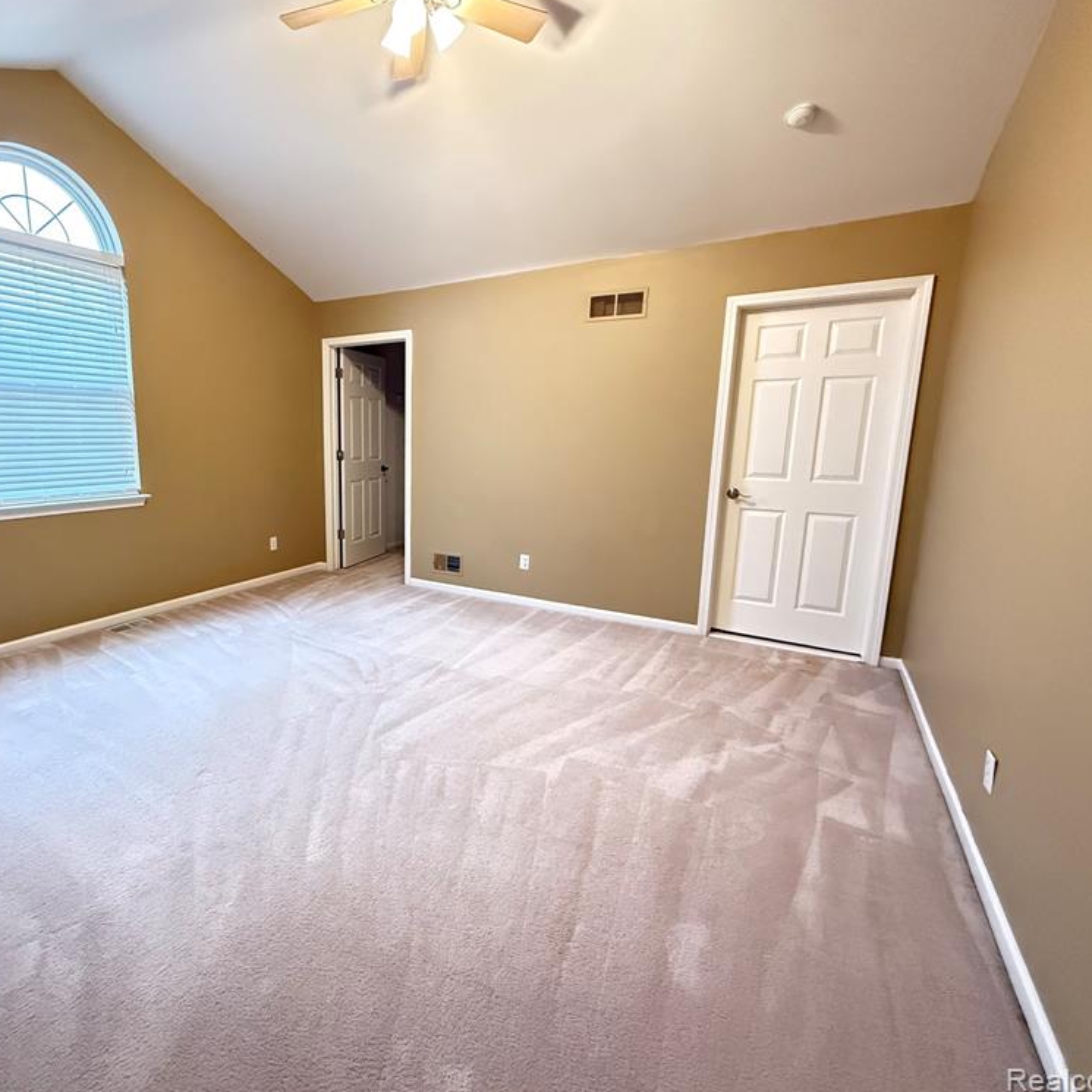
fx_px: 607
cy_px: 541
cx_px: 405
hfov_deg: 82.3
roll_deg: -0.2
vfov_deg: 84.0
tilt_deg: -10.1
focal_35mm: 17
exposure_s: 1/60
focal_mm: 2.22
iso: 1250
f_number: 2.2
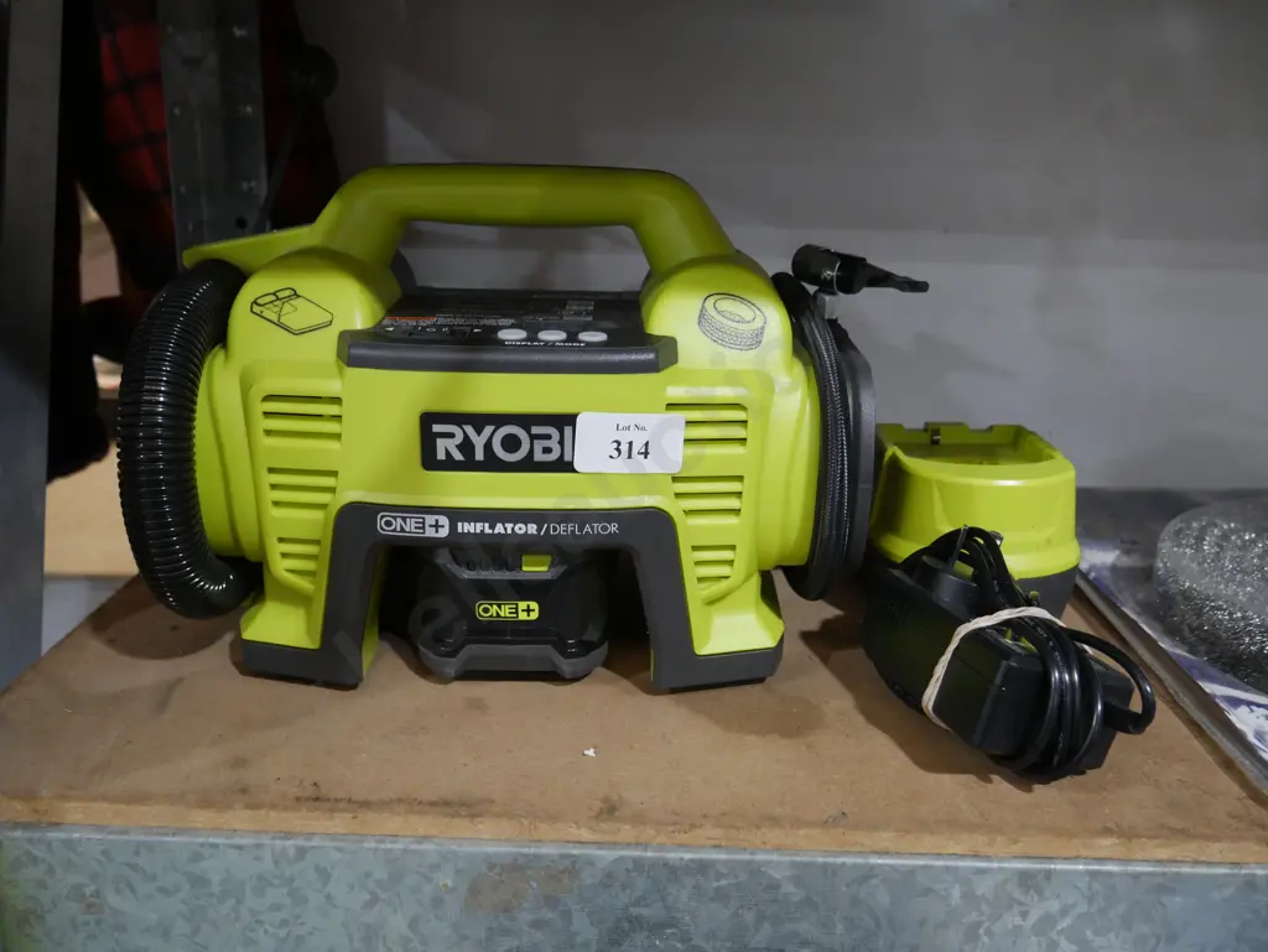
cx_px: 634
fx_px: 1173
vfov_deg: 44.2
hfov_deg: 56.8
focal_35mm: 32
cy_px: 476
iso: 1000
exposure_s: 1/60
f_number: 3.6
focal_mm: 16
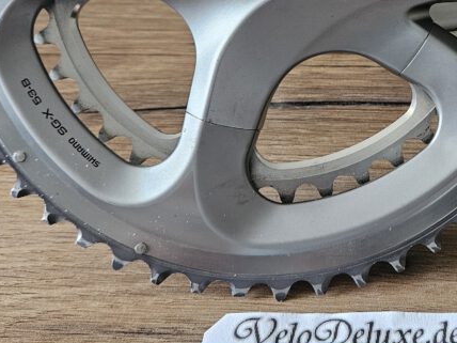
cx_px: 406
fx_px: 726
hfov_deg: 33.2
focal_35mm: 55
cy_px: 17
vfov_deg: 25.5
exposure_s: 1/100
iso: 640
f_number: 1.8
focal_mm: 5.4
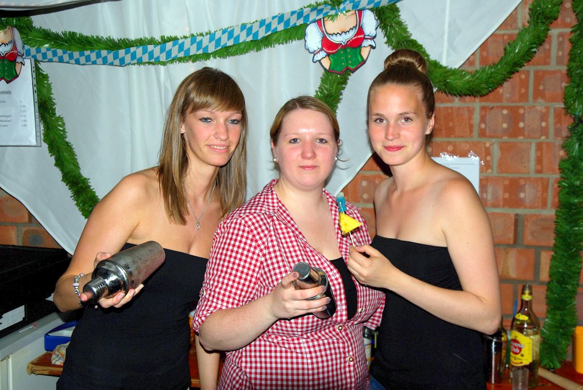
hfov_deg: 43.5
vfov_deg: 30.0
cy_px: 195
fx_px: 730
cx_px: 292
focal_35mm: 45
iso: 100
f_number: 4.5
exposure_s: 1/180
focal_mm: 30
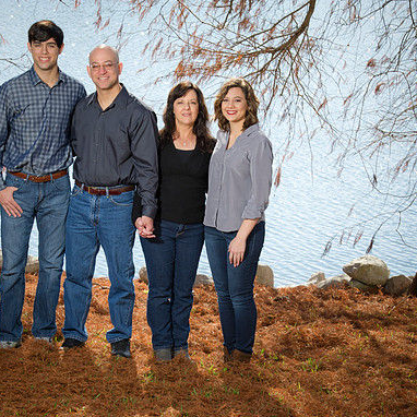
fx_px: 1758
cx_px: 191
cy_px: 210
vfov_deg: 13.5
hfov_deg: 13.5
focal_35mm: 129
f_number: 9
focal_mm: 100
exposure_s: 1/160
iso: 200
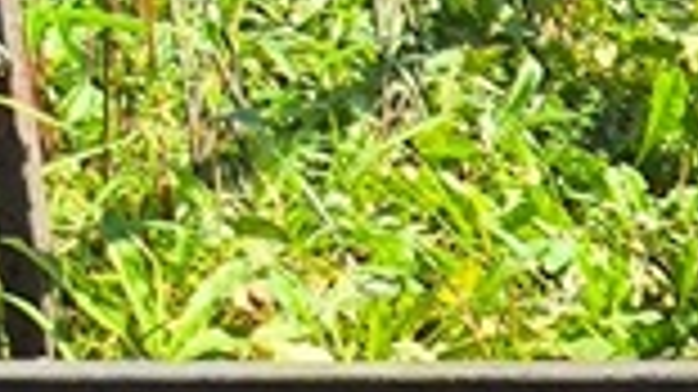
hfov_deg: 7.2
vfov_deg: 4.2
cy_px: 978
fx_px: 5198
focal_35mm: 281
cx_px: 1713
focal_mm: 4.71
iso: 50
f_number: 1.7
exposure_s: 1/569
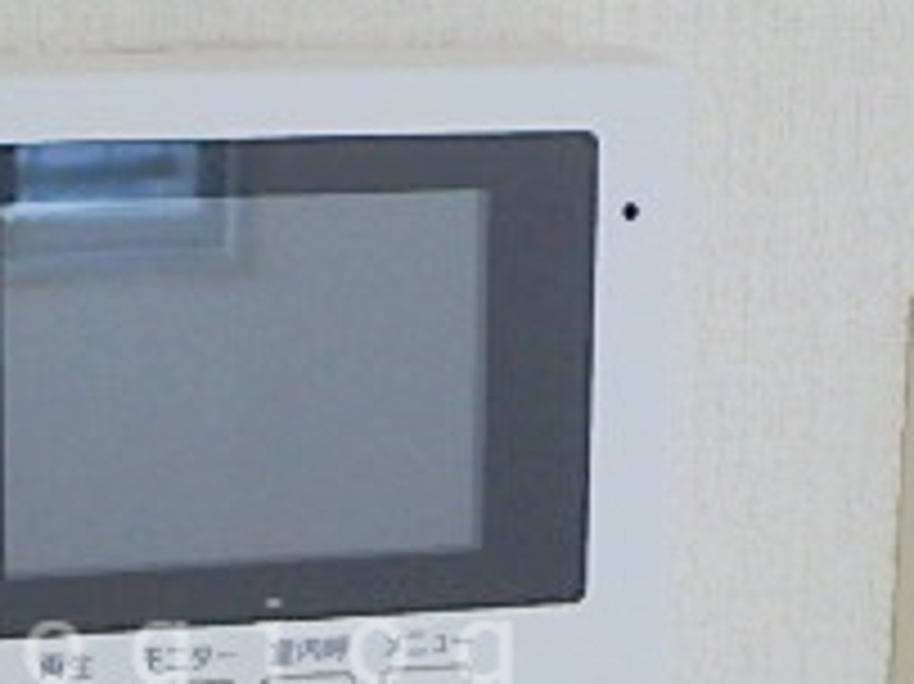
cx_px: 230
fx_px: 3246
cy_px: 652
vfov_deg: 11.9
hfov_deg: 16.0
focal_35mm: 123
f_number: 5.1
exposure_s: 1/40
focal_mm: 6.9
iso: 320
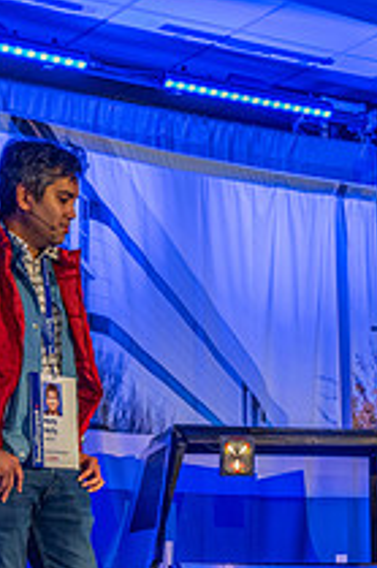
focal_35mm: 99
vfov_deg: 19.9
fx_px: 1558
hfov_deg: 13.8
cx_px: 277
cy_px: 595
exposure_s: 1/200
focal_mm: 46
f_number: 4.5
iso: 2500
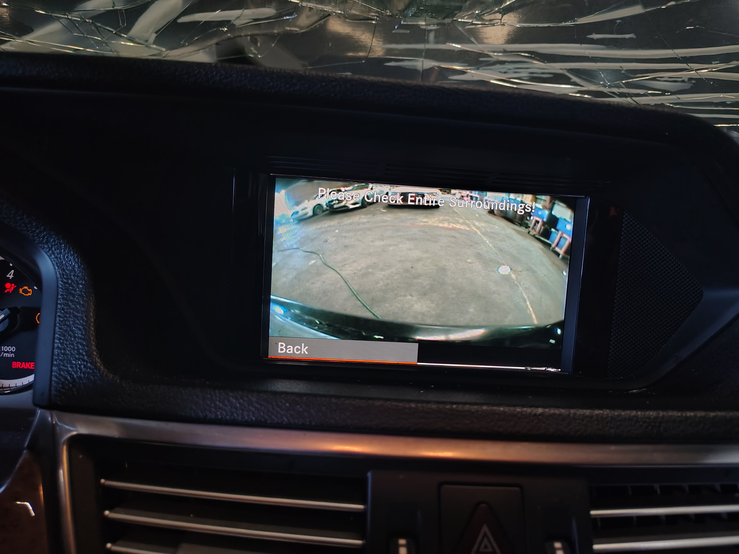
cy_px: 277
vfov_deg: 56.8
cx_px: 370
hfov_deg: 71.6
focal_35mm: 24
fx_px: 512
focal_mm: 5.56
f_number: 1.8
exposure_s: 1/91
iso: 839
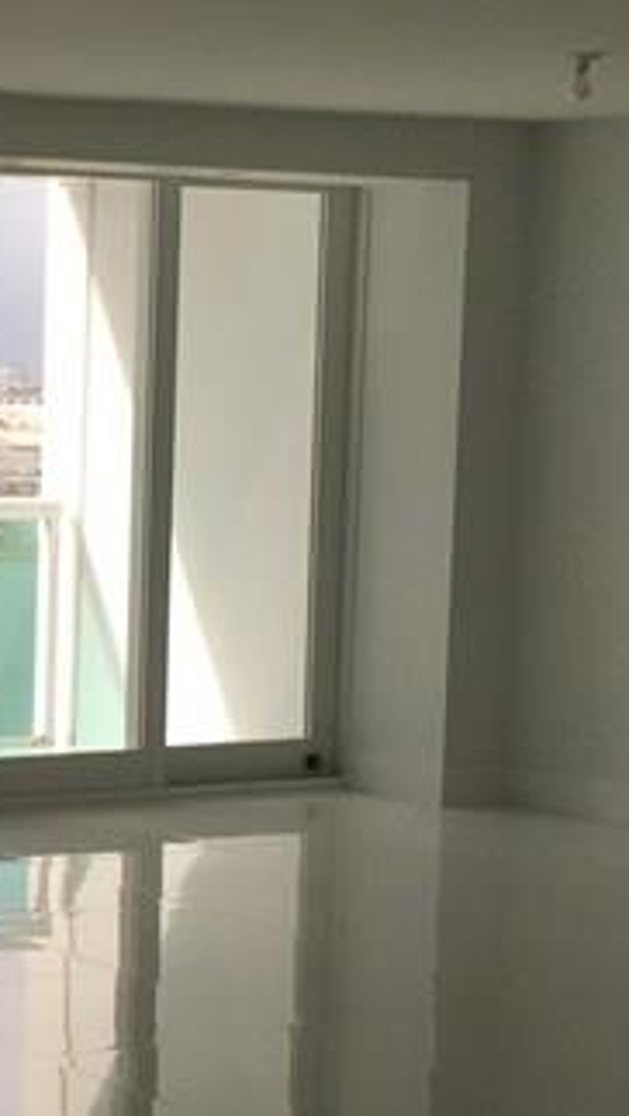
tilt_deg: -4.8
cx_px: -275
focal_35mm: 100
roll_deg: -1.3
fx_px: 2961
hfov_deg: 11.7
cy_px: 689
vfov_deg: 21.3
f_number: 2.2
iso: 32
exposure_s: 1/411
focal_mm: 4.15
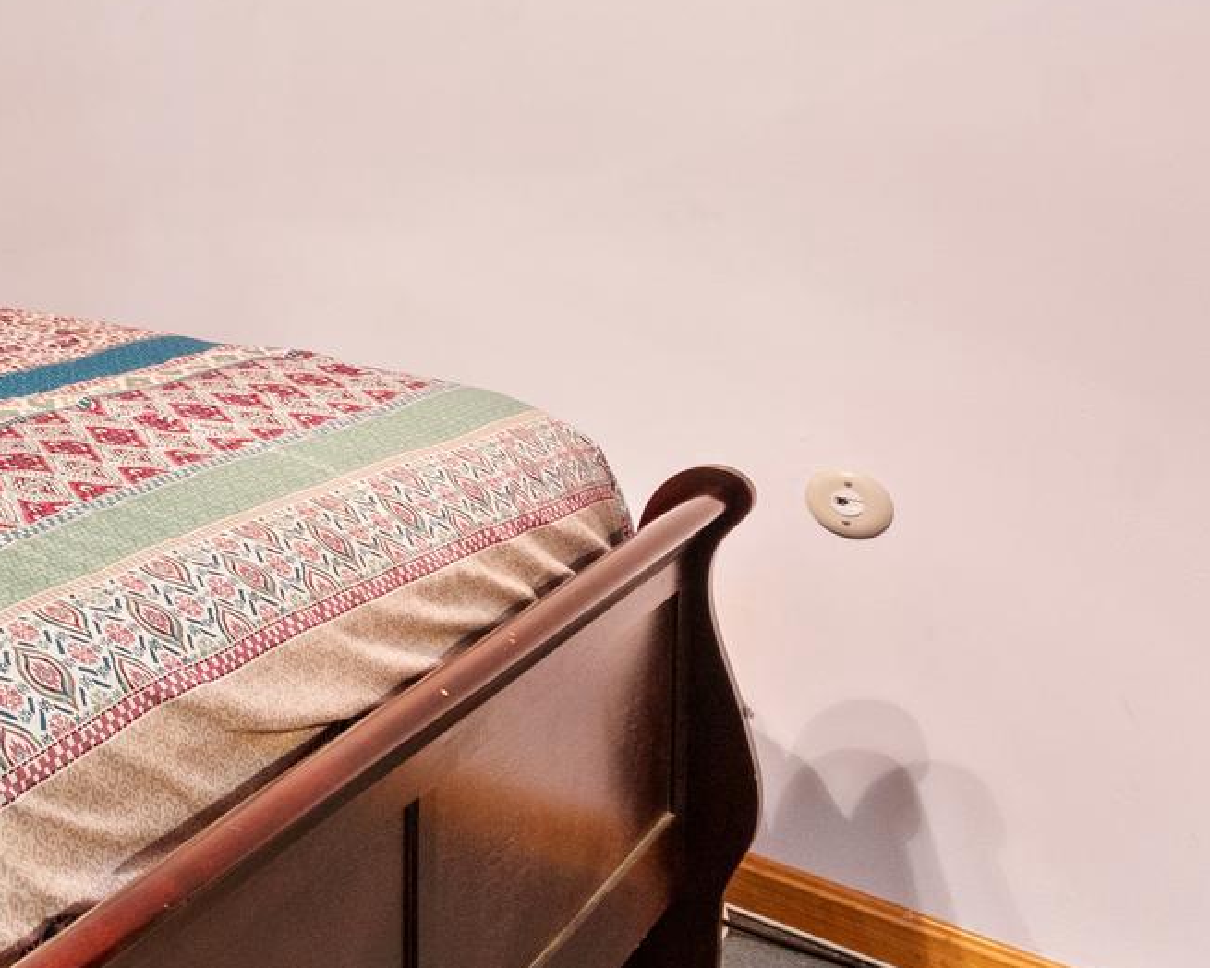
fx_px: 1576
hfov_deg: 28.0
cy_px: -93
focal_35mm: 44
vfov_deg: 30.6
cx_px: -604
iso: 320
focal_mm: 10
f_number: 6.3
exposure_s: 1.3
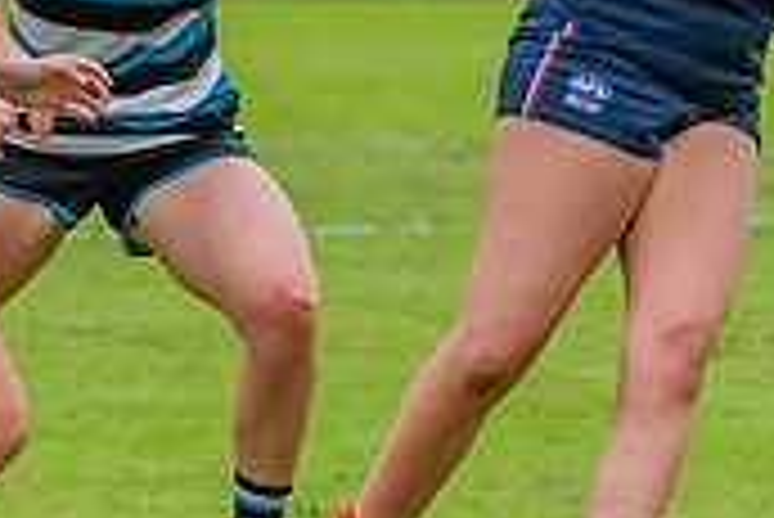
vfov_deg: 0.8
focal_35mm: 1647
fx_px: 35439
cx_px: 72
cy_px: 584
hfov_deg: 1.3
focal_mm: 290
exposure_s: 1/2000
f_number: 5.6
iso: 800
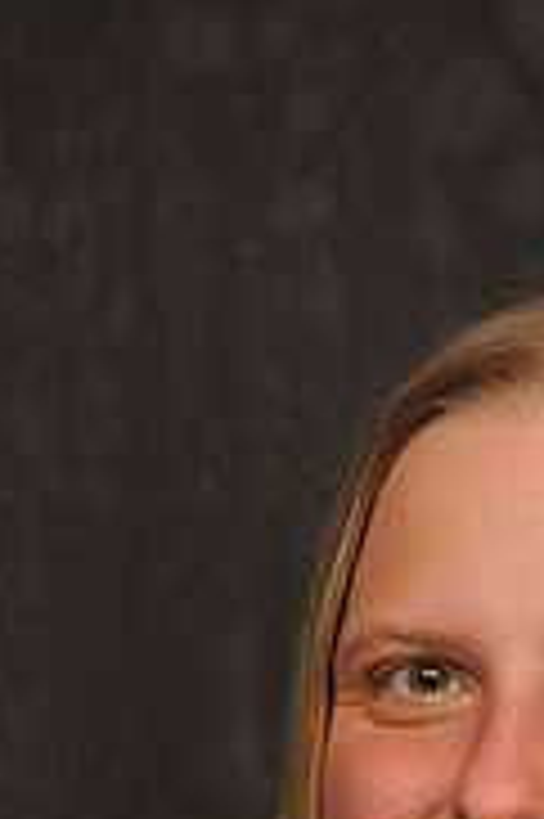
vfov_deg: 7.9
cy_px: 963
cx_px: 578
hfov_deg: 5.3
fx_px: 5881
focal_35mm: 259
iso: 200
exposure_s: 1/60
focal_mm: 70
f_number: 6.3
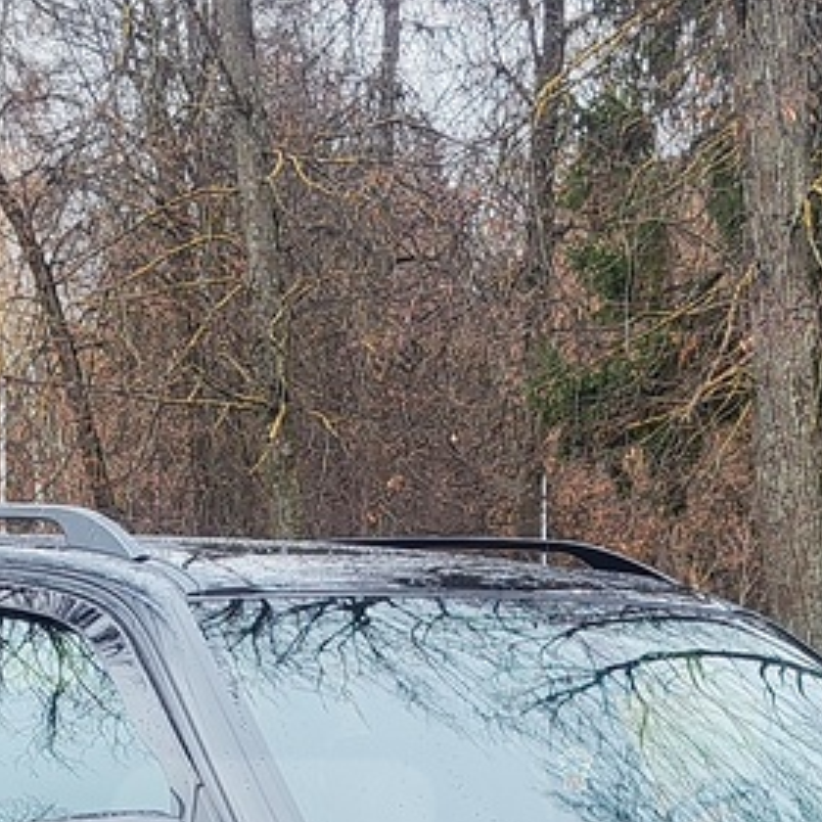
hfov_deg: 19.9
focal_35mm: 87
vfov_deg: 18.5
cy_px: 1083
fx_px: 2337
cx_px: 523
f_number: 1.8
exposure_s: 1/462
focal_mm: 5.4
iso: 50
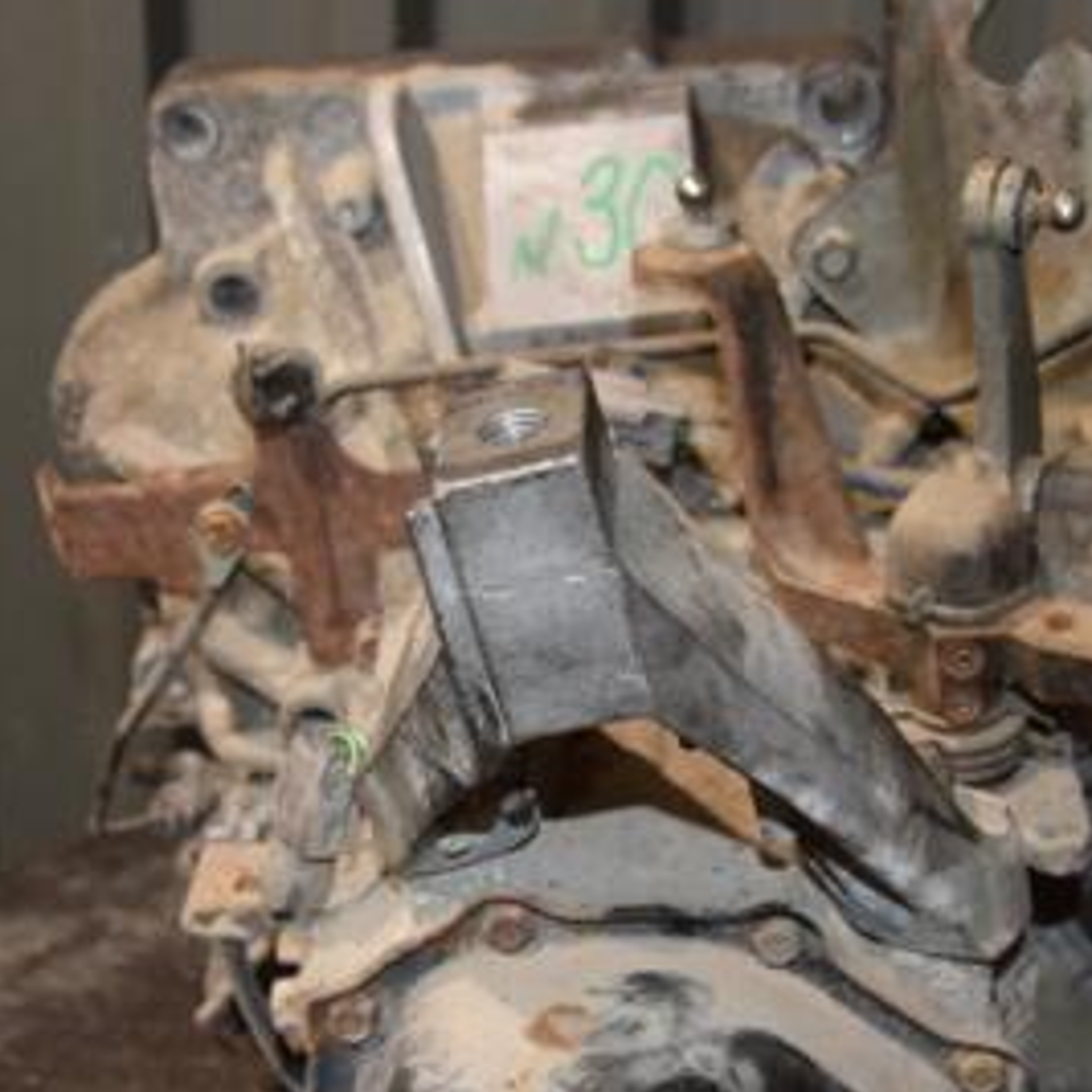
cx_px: 564
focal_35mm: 63
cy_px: 675
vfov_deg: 27.2
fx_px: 2248
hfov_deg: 27.3
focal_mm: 22
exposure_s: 1/60
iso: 800
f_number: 5
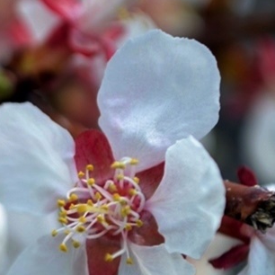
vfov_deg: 8.5
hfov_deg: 8.3
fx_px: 1854
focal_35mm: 206
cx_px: -104
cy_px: 232
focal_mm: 55
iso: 100
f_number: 6.3
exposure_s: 1/160
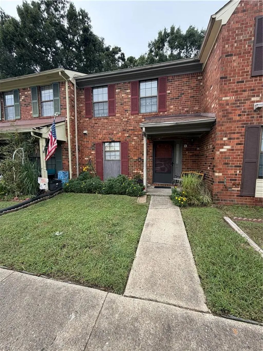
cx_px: 132
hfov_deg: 85.7
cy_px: 176
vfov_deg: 102.1
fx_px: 142
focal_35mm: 14
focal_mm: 2.22
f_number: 2.2
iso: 50
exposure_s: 1/502
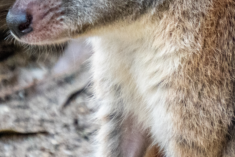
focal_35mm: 1246
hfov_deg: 1.7
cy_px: -3
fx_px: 8134
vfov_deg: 1.1
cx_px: 213
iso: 6400
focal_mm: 300
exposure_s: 1/250
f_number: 6.3
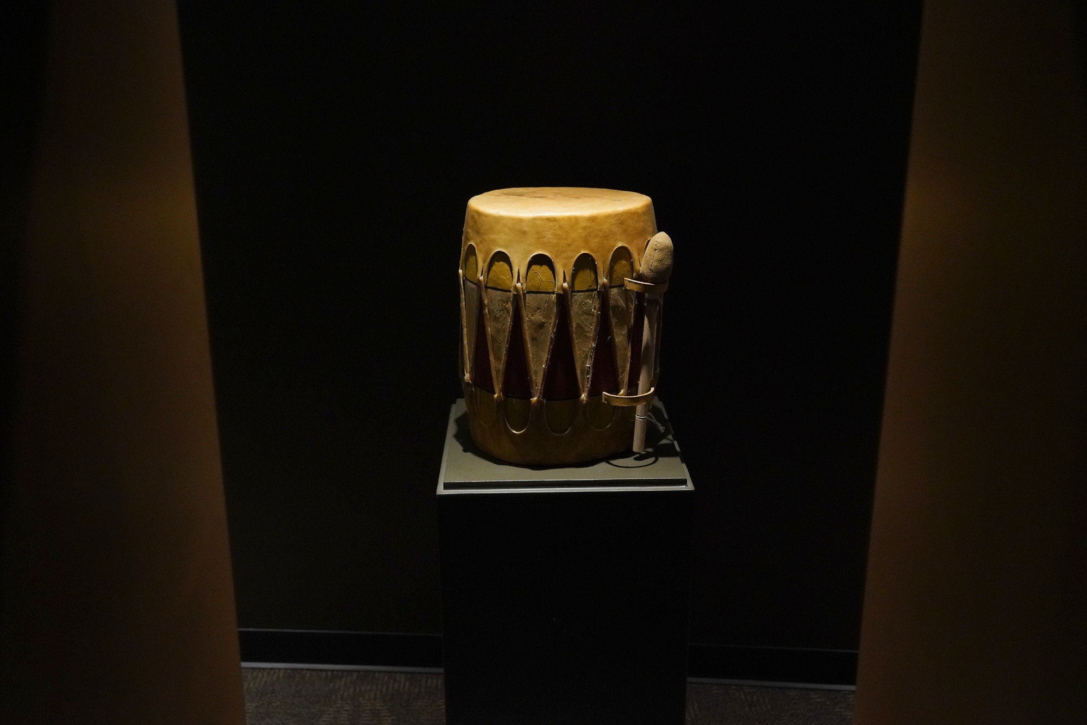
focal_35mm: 35
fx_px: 1057
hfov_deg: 54.4
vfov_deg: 37.9
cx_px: 544
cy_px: 362
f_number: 5
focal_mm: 35
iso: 6400
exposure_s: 1/100
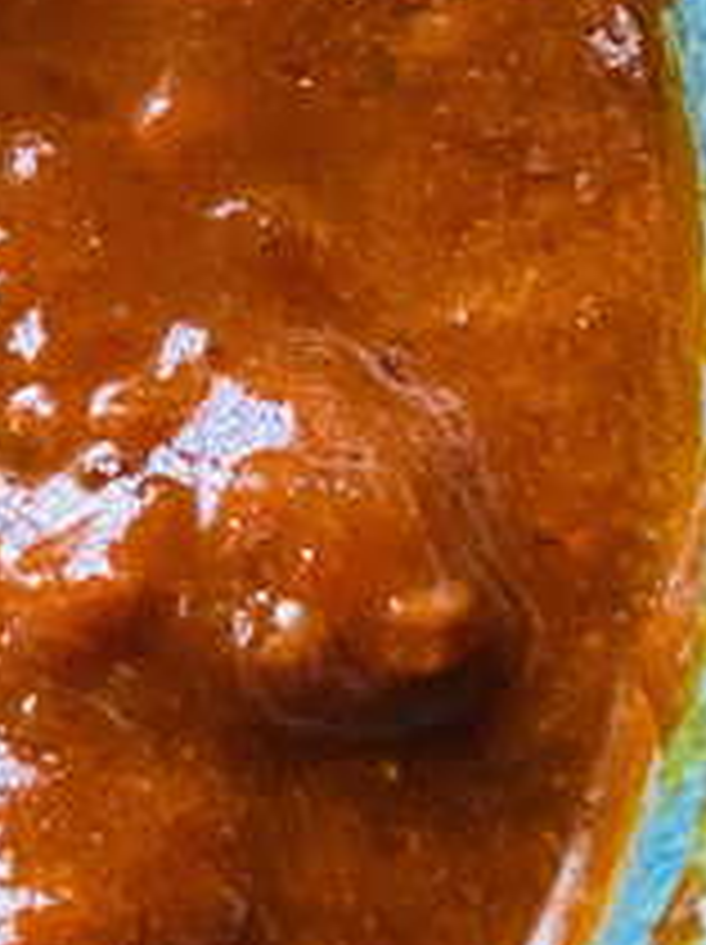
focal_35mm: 127
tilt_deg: -64.5
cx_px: -252
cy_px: -284
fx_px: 3461
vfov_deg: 14.9
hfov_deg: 11.3
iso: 500
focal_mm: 4.25
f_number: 1.8
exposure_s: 1/60
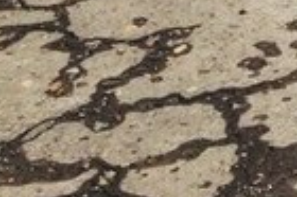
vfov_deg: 8.6
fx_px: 1170
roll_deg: +0.7
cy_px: -308
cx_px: 687
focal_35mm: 142
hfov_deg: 12.0
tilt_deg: -9.1
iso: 32
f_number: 2.2
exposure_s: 1/595
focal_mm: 4.15
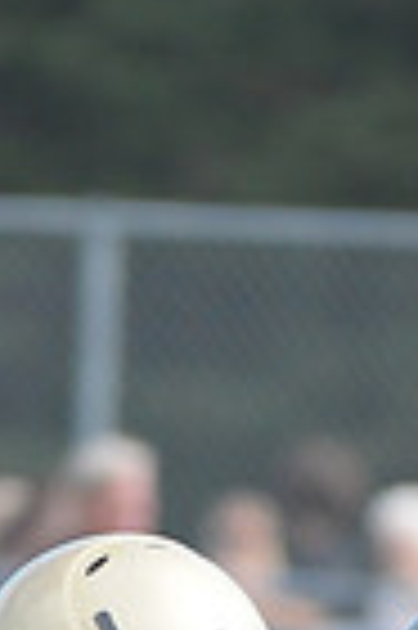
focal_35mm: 1241
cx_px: 178
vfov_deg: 1.7
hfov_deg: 1.1
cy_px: 1220
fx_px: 21666
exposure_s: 1/4000
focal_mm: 200
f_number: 4
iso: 1600
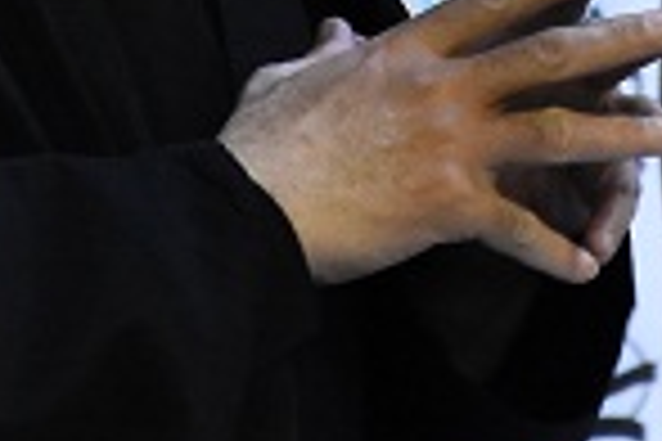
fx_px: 19675
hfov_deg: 1.9
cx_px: 261
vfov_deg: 1.3
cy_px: -387
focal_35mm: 1070
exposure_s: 1/50
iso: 2200
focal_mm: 140
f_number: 5.6
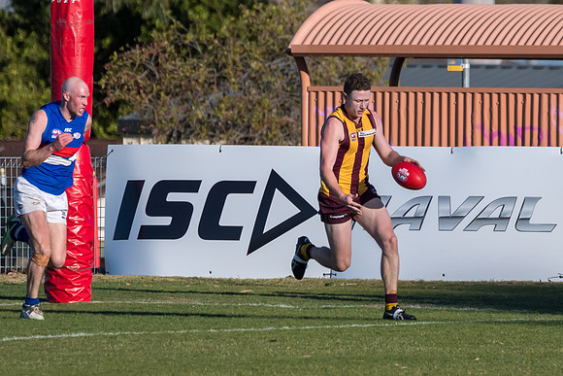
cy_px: 187
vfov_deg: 1.2
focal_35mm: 1117
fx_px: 17469
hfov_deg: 1.8
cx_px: 331
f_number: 8
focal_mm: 550
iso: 800
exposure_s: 1/6400
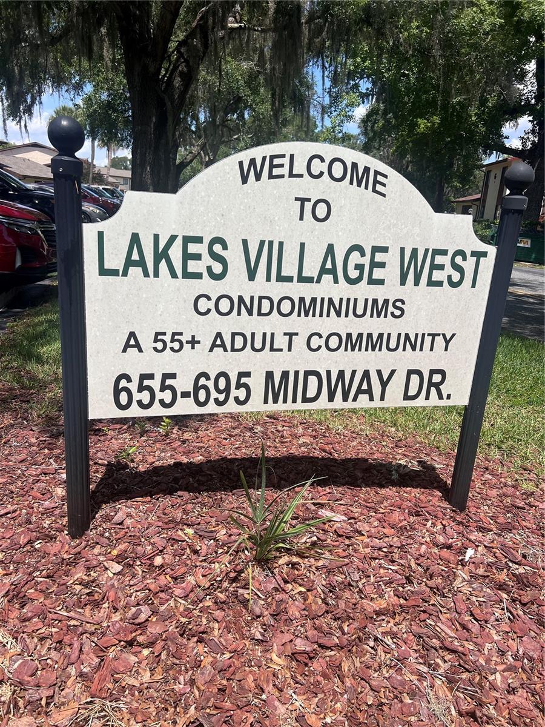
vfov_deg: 67.3
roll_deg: -4.4
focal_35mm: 26
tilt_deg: -16.3
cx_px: 272
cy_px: 364
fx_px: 546
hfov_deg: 53.1
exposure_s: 1/3968
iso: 50
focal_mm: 5.7
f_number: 1.5
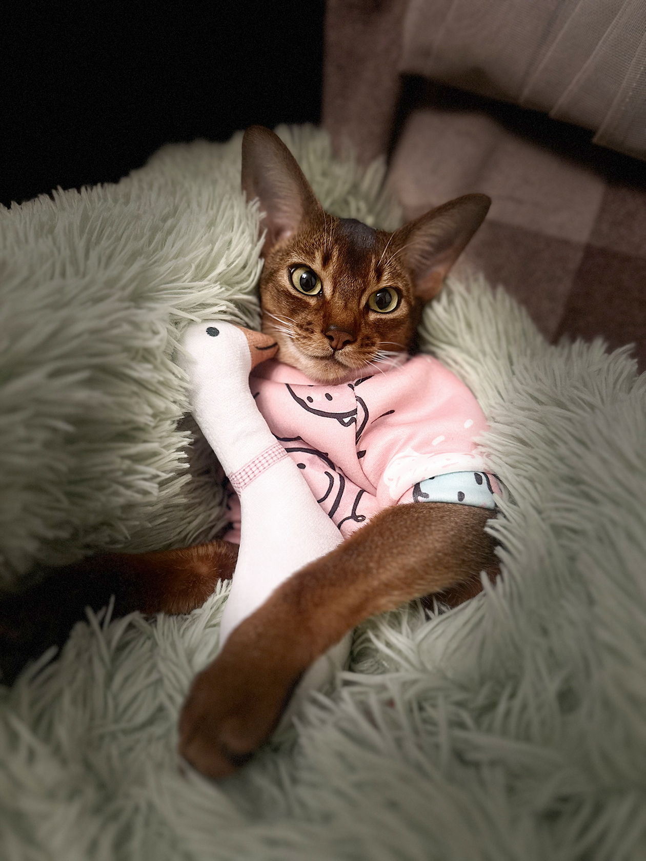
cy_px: 430
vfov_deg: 71.6
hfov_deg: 56.8
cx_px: 323
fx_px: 597
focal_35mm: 24
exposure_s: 1/50
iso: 400
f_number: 1.78
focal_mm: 6.86
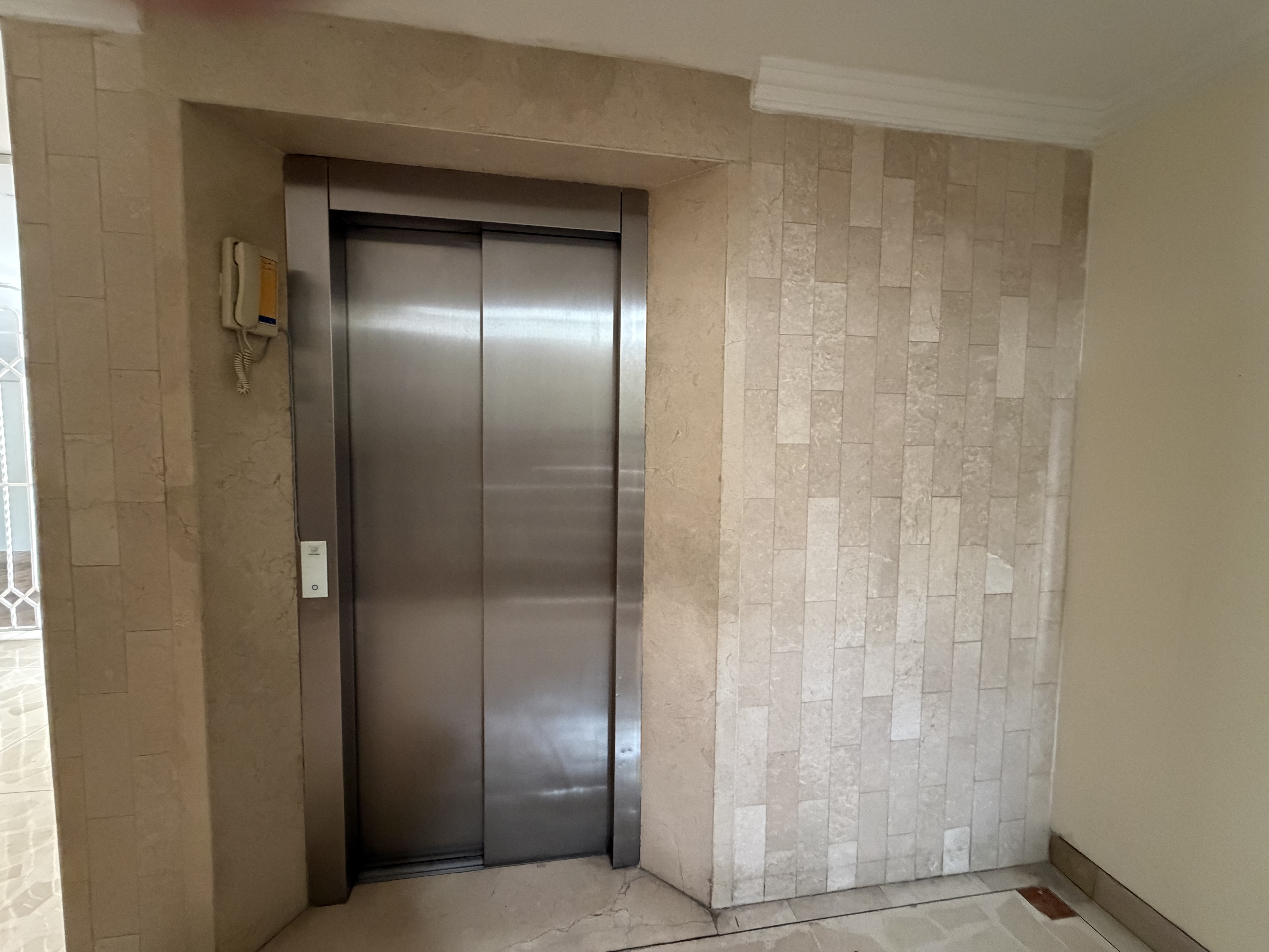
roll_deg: -0.5
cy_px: 476
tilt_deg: -3.6
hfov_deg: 102.1
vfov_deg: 85.7
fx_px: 513
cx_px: 634
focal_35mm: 14
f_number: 2.2
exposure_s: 1/60
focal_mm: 2.22
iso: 1000
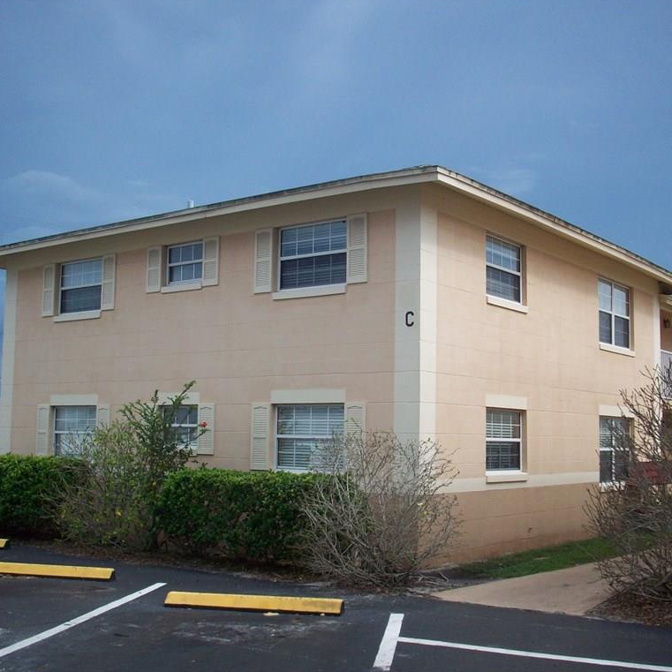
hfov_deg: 38.3
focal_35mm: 44
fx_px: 966
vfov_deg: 38.3
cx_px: 333
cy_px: 335
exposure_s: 1/230
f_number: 5.6
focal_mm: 6.2
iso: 80
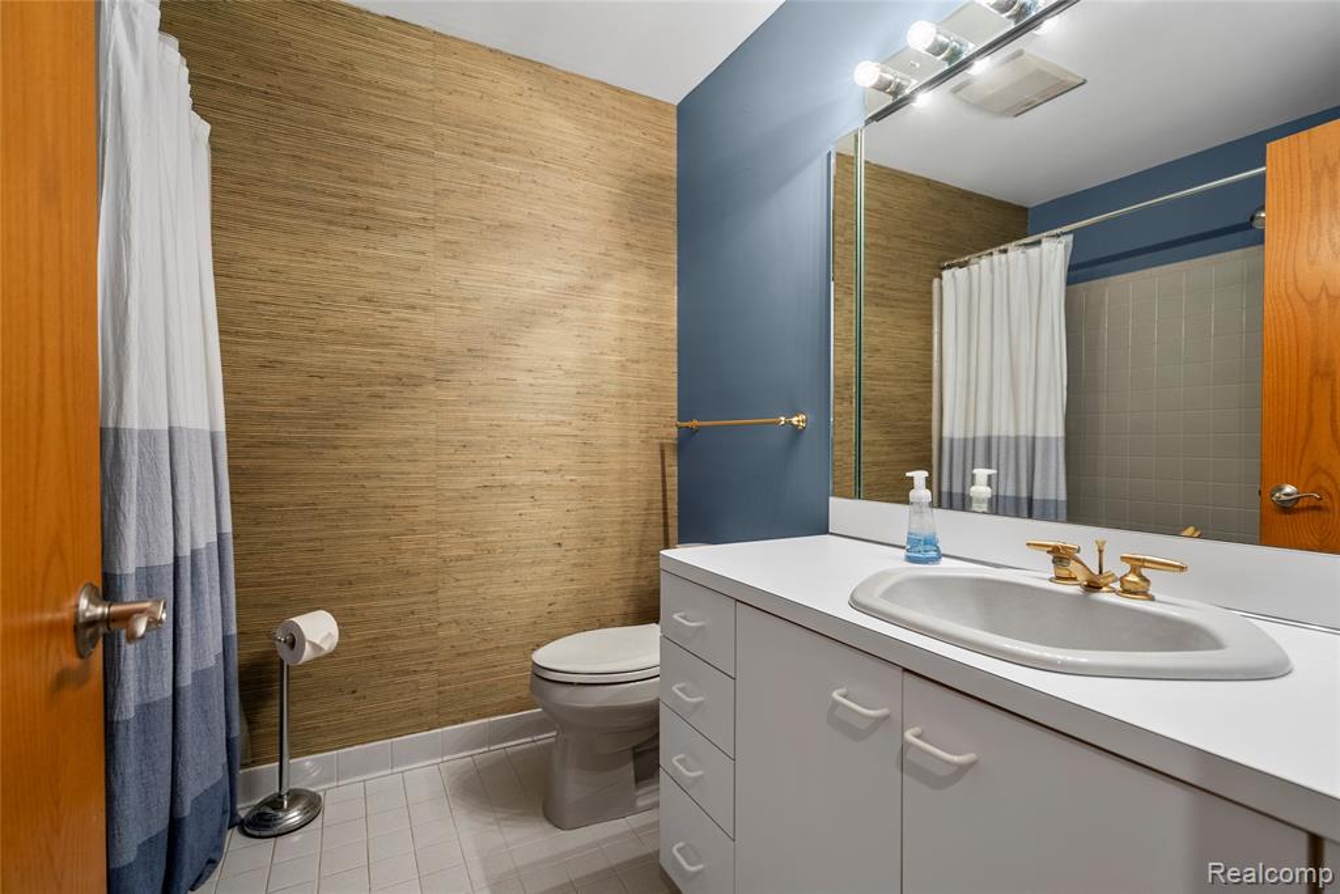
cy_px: 447
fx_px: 596
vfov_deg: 73.8
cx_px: 670
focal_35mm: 16
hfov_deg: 96.7
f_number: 4
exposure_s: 1/4
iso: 100
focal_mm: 16
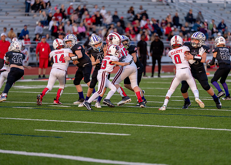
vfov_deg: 6.9
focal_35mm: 210
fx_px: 1375
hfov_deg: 9.6
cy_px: 82
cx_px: 116
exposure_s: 1/1250
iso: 500
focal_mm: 200
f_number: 2.8
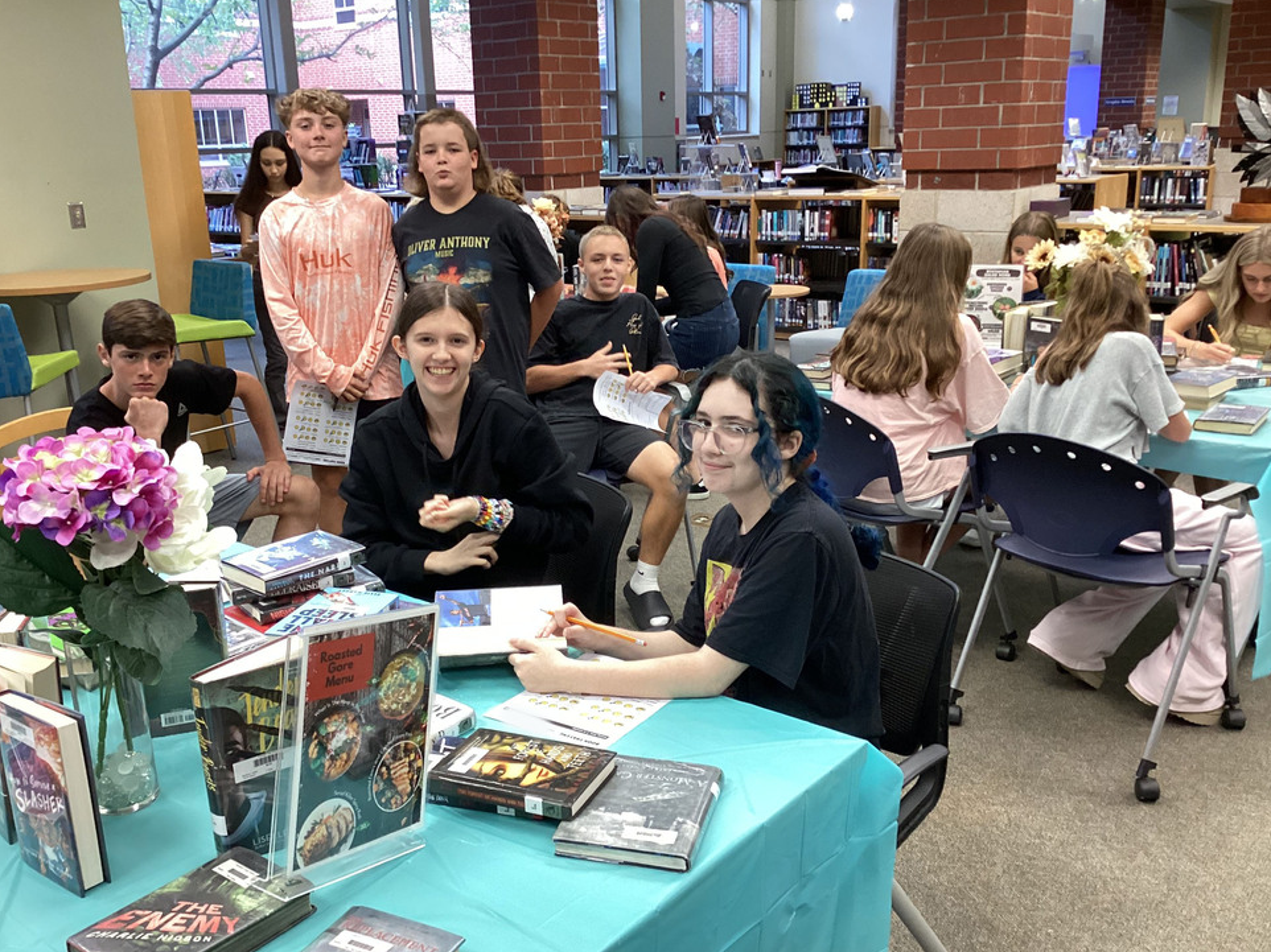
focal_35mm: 33
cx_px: 597
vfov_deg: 42.9
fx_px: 1211
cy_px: 499
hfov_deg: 55.3
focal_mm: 3.3
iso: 160
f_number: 2.4
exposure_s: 1/60
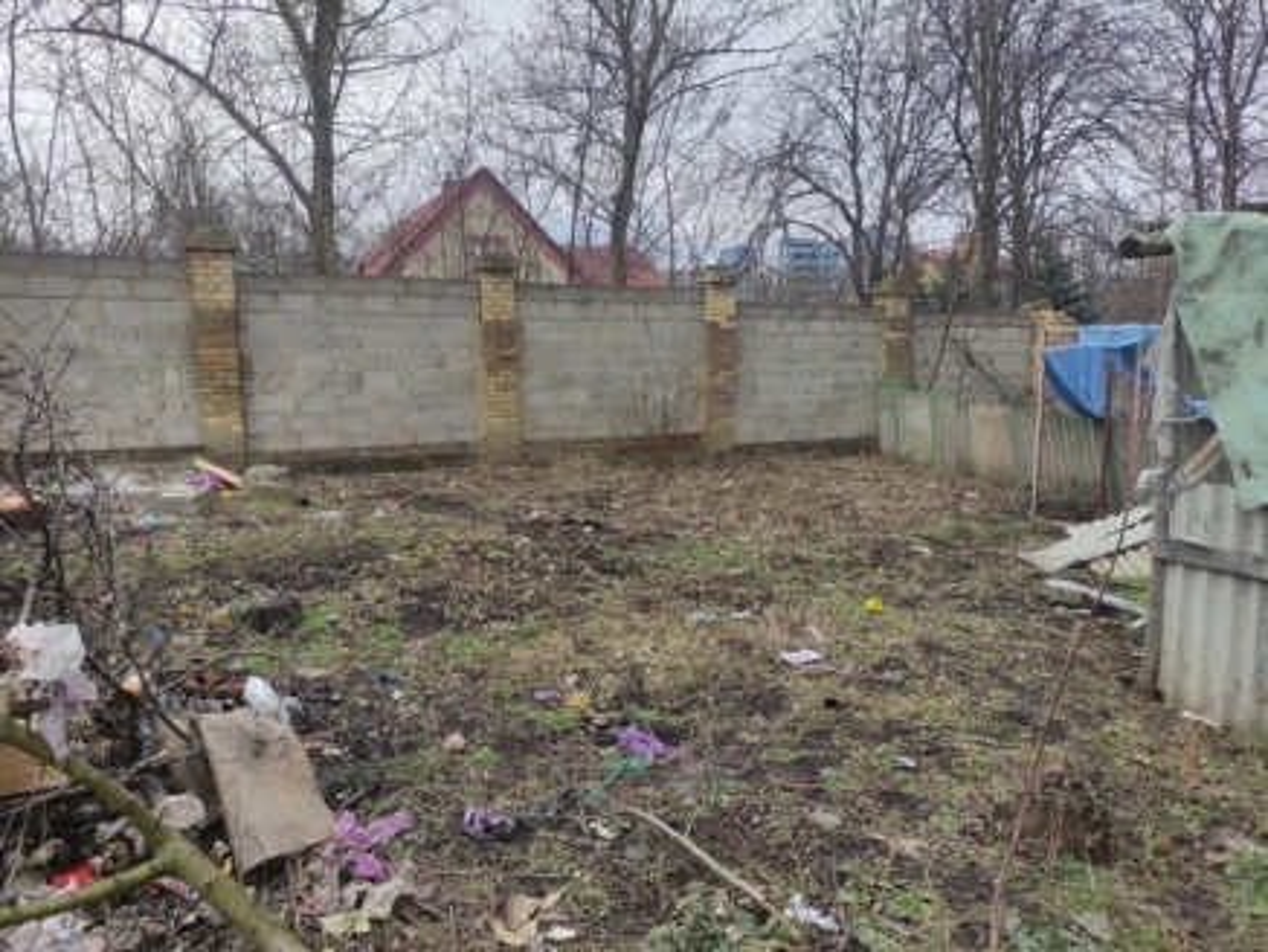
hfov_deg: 69.4
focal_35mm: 25
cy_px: 476
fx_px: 916
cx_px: 634
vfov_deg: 54.9
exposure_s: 1/1003
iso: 100
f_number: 1.89
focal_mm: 5.43
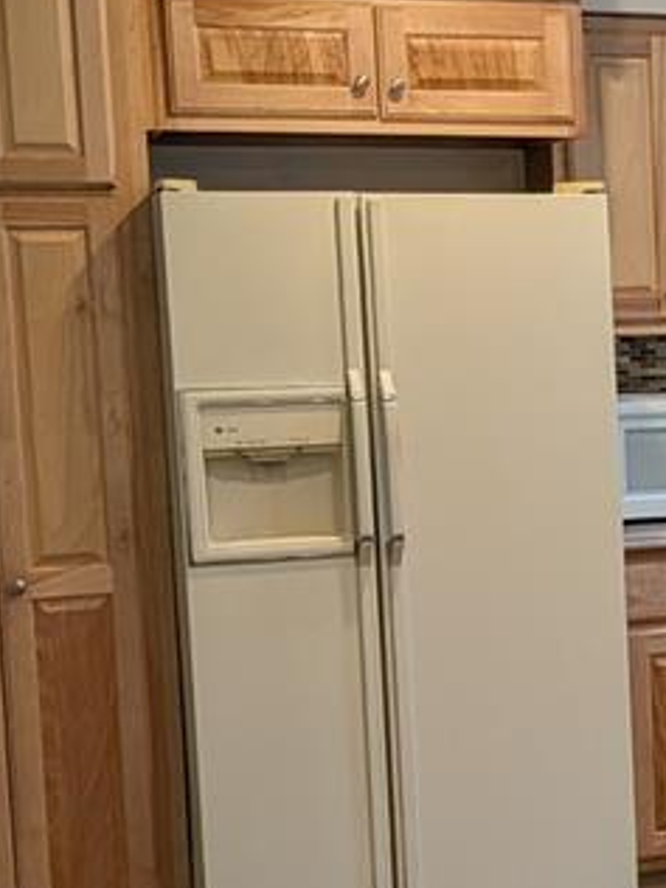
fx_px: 2104
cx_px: 975
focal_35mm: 82
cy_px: 537
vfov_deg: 23.8
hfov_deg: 16.5
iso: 102
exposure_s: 1/60
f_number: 1.7
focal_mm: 4.53
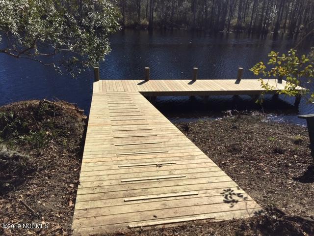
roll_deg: -4.5
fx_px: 263
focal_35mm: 29
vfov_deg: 48.2
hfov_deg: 61.7
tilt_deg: -23.2
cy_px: 118
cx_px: 157
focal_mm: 4.15
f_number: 2.2
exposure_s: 1/3049
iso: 32
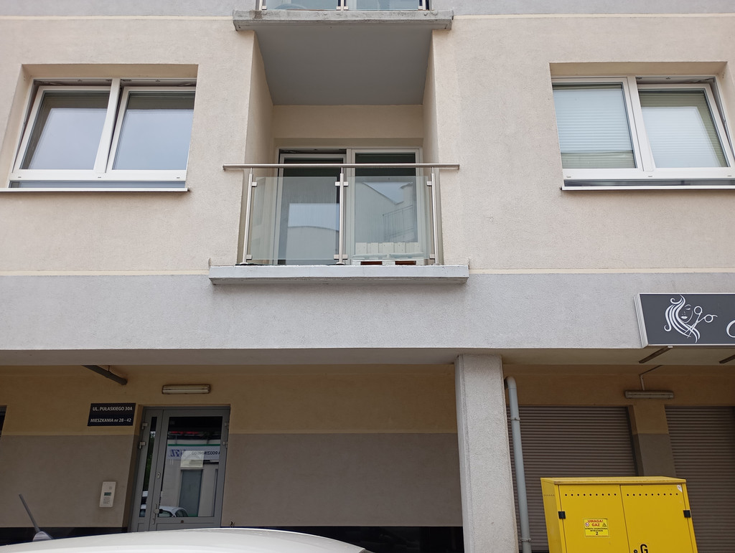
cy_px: 276
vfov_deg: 49.9
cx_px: 368
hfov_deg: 63.4
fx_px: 595
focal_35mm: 28
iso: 151
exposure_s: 1/100
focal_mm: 4.27
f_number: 1.8
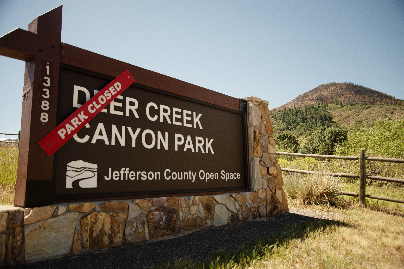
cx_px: 202
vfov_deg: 42.4
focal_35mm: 31
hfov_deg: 60.3
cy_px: 134
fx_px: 348
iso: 320
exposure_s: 1/3200
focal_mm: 31
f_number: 4
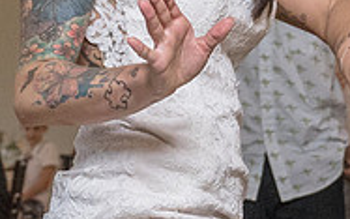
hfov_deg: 9.6
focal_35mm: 219
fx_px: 2090
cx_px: 164
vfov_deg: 6.0
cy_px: 70
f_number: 4
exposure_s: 1/250
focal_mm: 32
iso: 2000
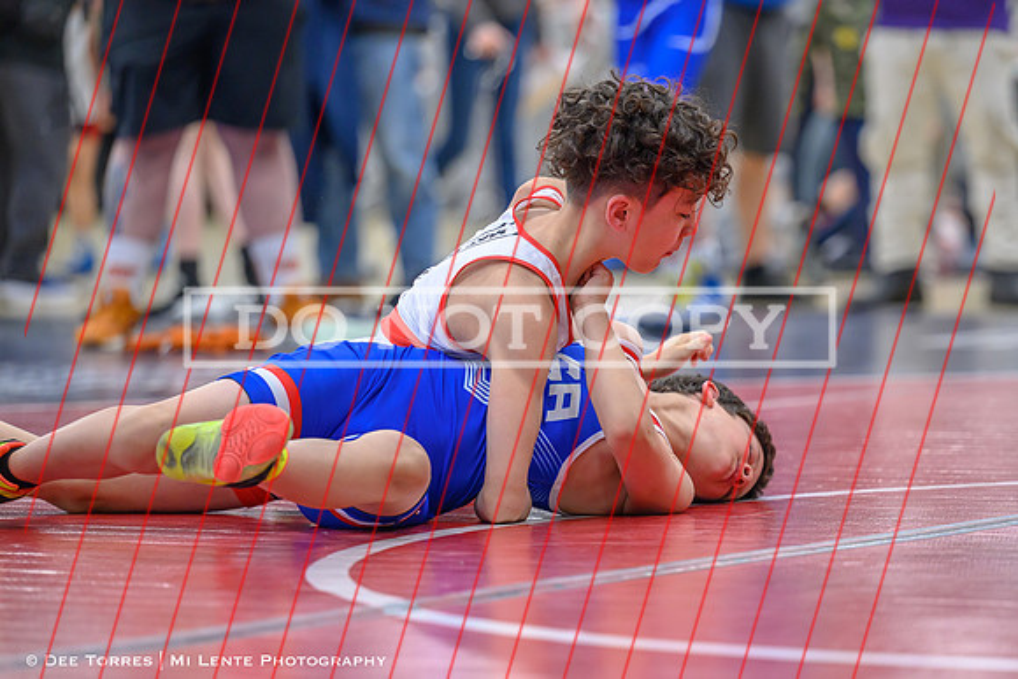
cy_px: 393
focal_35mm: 197
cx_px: 667
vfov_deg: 7.0
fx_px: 5560
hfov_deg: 10.5
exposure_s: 1/640
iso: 2200
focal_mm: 150
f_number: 2.8
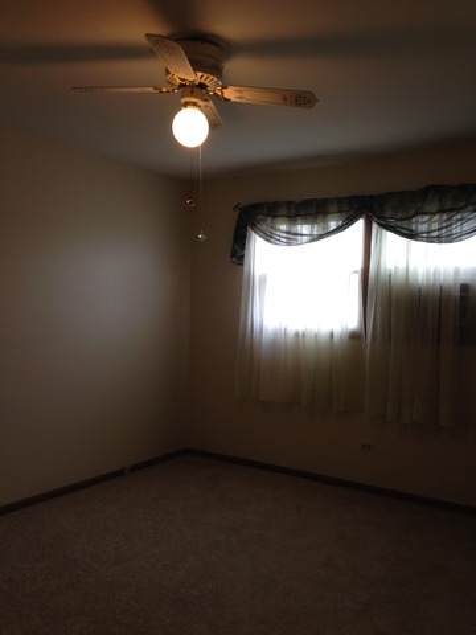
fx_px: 605
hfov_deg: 42.9
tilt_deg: -0.4
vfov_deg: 55.4
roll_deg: -2.3
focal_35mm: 33
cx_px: 238
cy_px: 318
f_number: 2.4
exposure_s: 1/24
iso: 50
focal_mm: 4.12
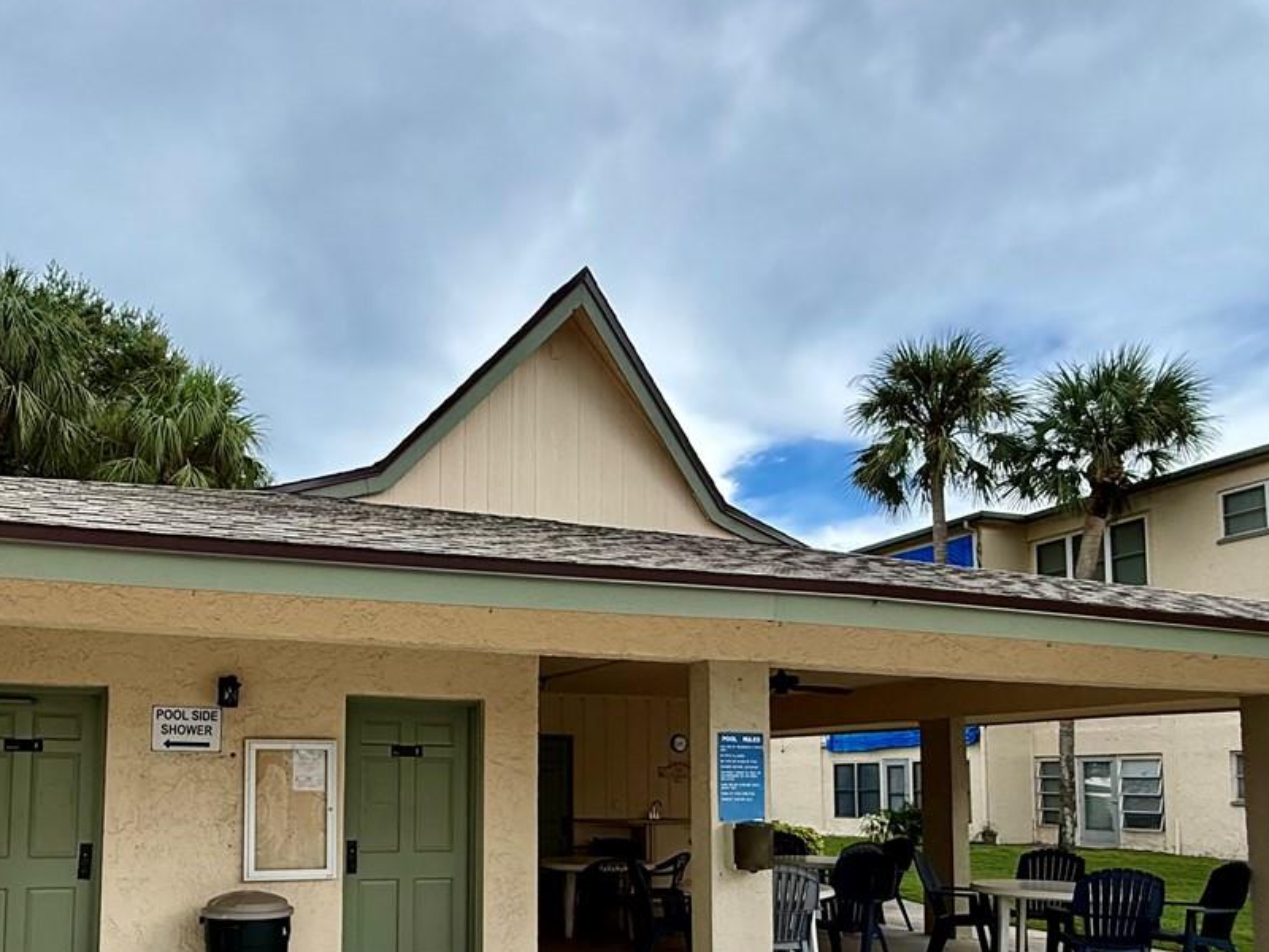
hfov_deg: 61.9
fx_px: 1026
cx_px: 425
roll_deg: -0.4
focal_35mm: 28
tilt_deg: +5.3
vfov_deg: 48.0
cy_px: 703
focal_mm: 2.22
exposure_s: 1/853
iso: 64
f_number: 2.2
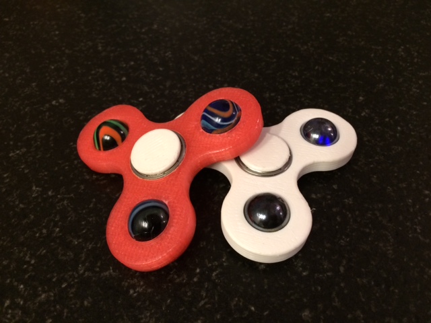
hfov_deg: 61.7
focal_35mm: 29
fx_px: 361
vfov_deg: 48.2
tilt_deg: -48.2
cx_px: 216
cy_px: 162
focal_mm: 4.15
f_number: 2.2
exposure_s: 1/33
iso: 250
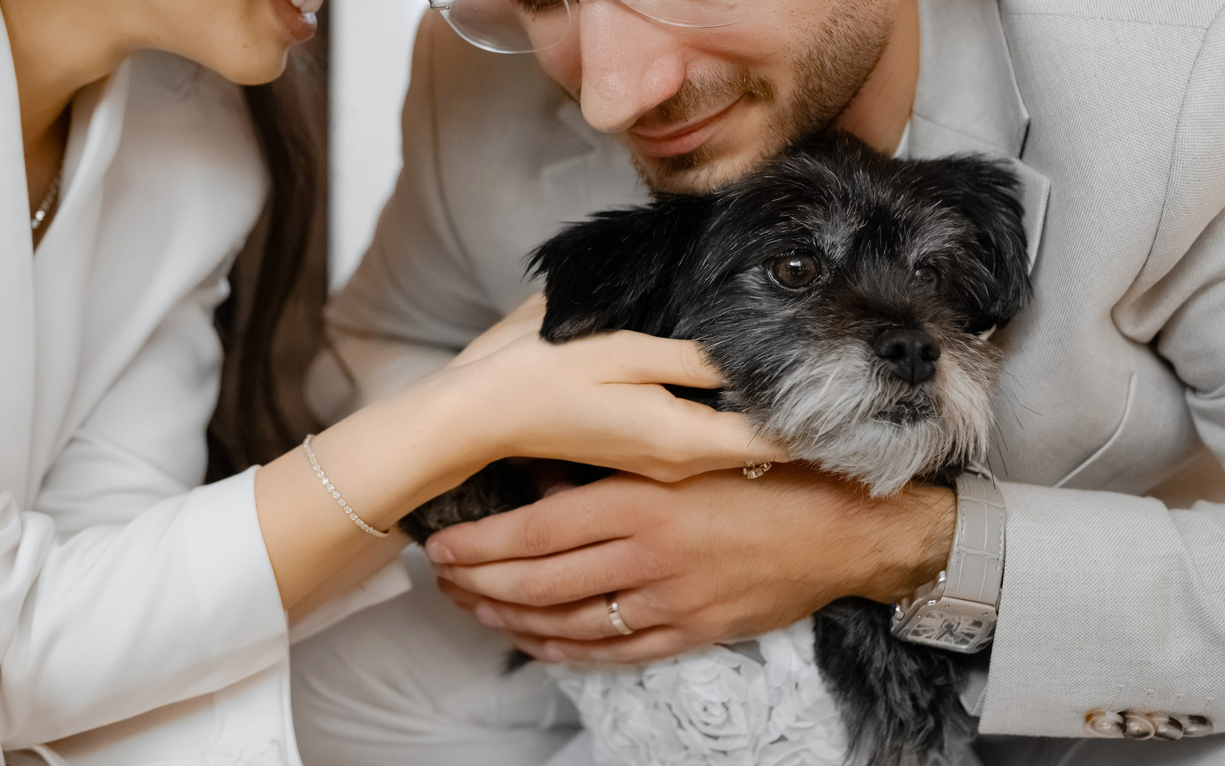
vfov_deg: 23.3
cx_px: 500
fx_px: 1836
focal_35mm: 55
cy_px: 186
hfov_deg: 36.8
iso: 5000
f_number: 2.8
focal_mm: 35
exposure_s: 1/200
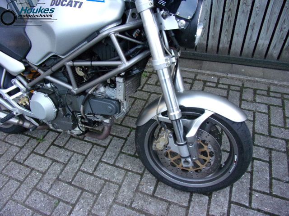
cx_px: 144
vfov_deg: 56.8
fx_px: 200
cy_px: 108
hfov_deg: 71.6
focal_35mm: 24
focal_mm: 4.3
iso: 400
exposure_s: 1/30
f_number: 3.3
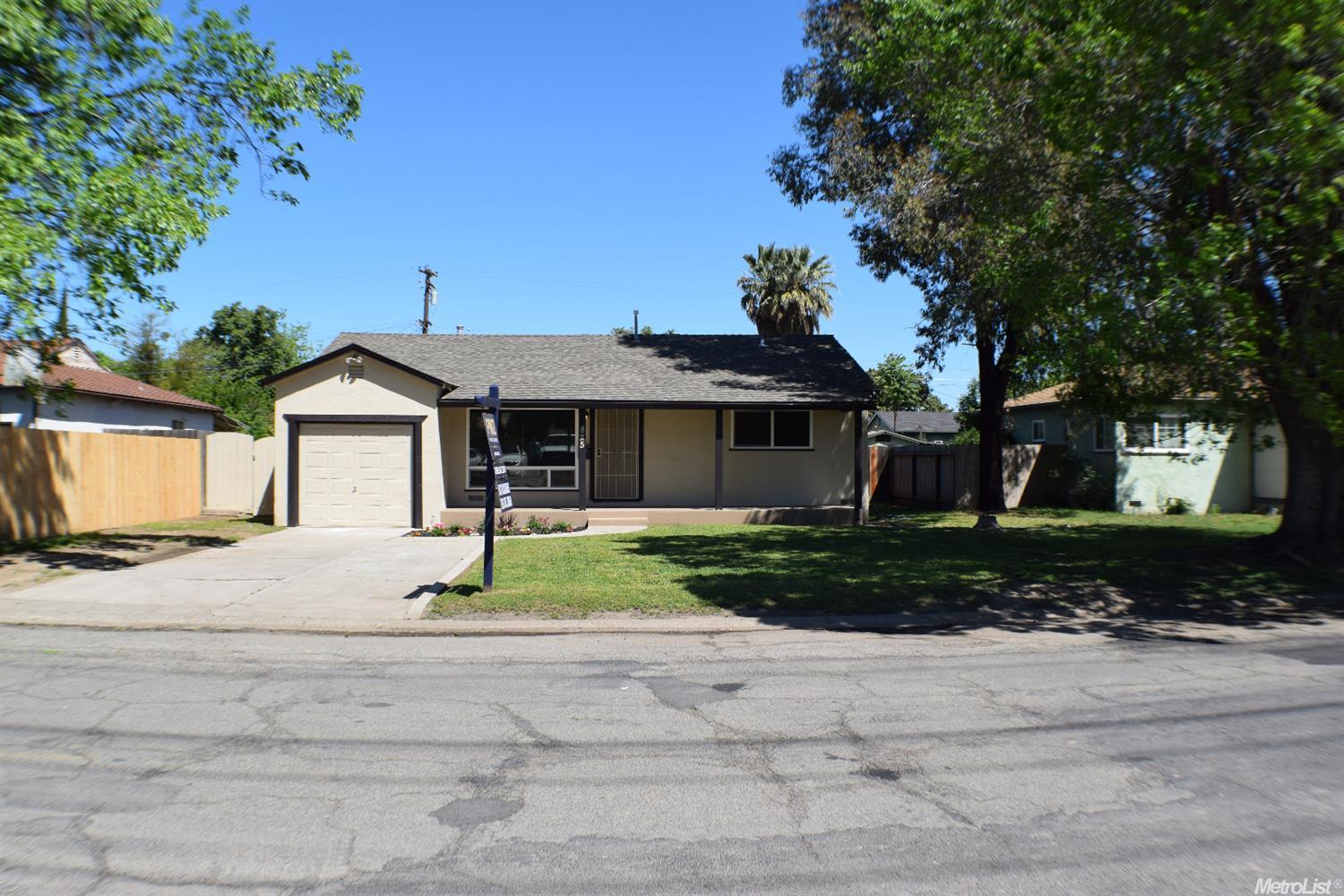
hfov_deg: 53.1
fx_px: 1344
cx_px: 672
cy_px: 448
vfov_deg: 36.9
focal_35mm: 36
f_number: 9
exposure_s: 1/320
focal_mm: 24
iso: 200
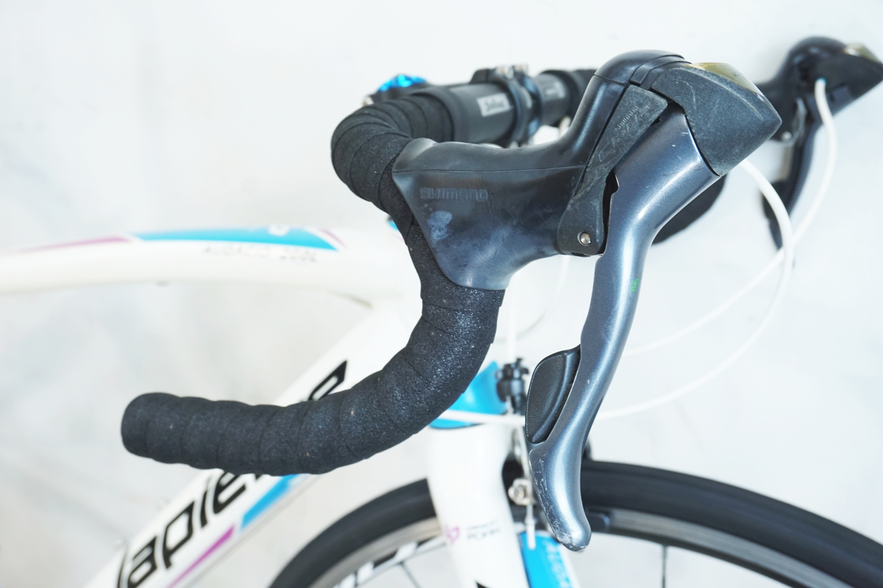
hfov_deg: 45.0
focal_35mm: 44
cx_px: 442
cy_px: 294
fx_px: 1067
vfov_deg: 30.8
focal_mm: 29
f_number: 6.3
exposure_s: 1/40
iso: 640
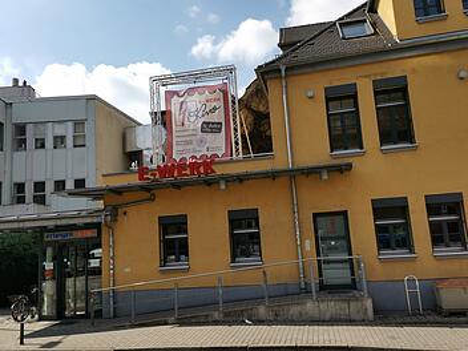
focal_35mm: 29
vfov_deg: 48.2
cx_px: 234
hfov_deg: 61.7
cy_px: 176
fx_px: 392
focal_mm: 4.75
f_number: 1.8
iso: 50
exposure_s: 1/1387
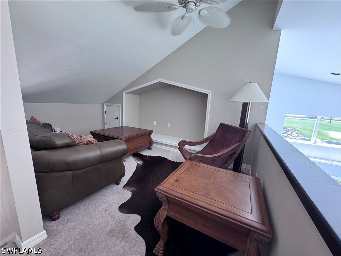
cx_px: 170
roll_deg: -4.1
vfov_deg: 85.7
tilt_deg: -11.6
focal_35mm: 14
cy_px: 128
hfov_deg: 102.1
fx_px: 138
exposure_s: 1/60
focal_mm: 2.22
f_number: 2.2
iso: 250
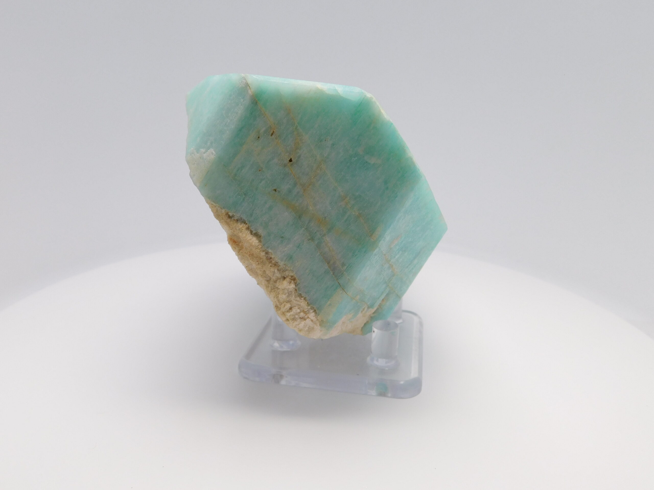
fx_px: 567
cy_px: 245
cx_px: 327
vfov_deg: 46.8
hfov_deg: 60.0
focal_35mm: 30
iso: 125
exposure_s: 1/320
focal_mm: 5.3
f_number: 3.2
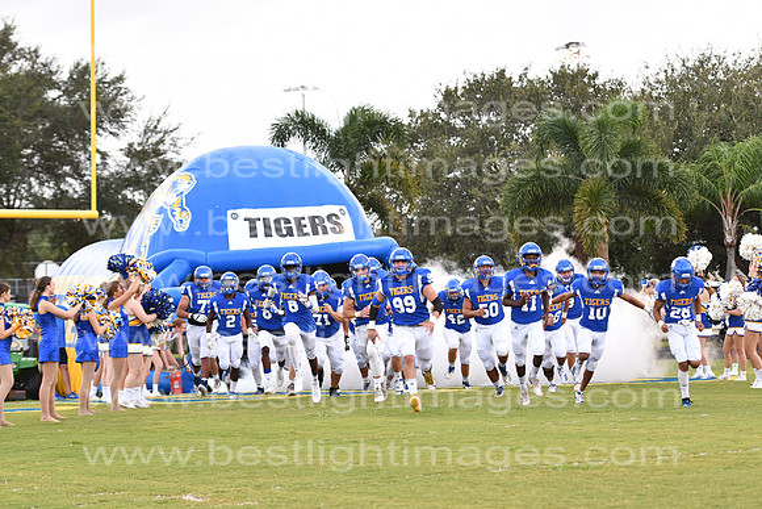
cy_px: 254
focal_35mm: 142
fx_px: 3017
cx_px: 381
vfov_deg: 9.6
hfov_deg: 14.4
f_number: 3.2
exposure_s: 1/640
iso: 800
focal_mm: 95
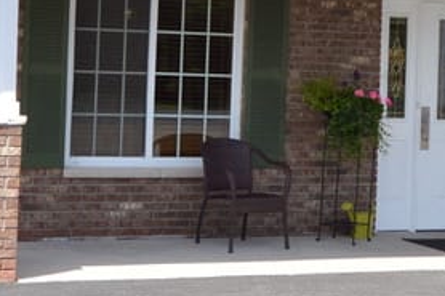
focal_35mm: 129
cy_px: 10
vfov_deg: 10.5
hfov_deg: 15.9
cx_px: 251
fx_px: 1594
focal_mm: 22
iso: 400
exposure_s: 1/1600
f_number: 5
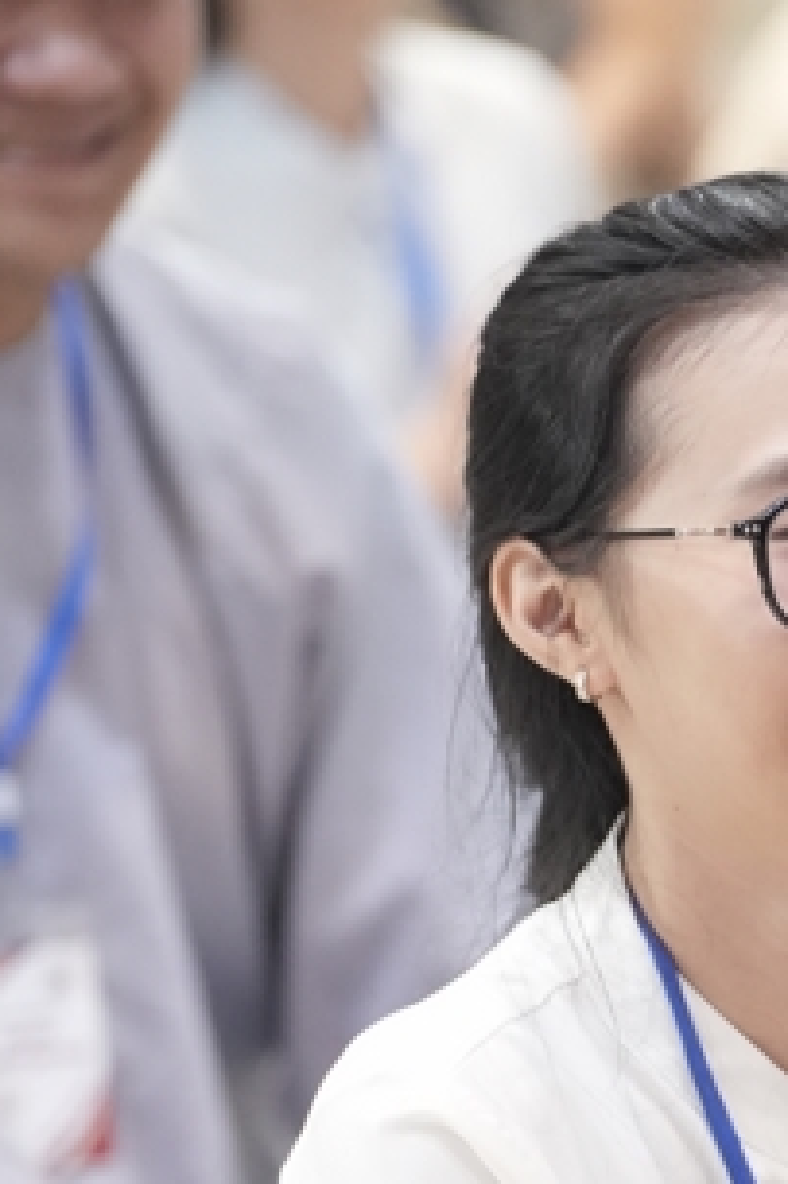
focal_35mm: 480
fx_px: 15777
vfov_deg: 4.3
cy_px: 1240
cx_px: 994
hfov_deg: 2.9
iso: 4000
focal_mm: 150
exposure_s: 1/200
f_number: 2.8
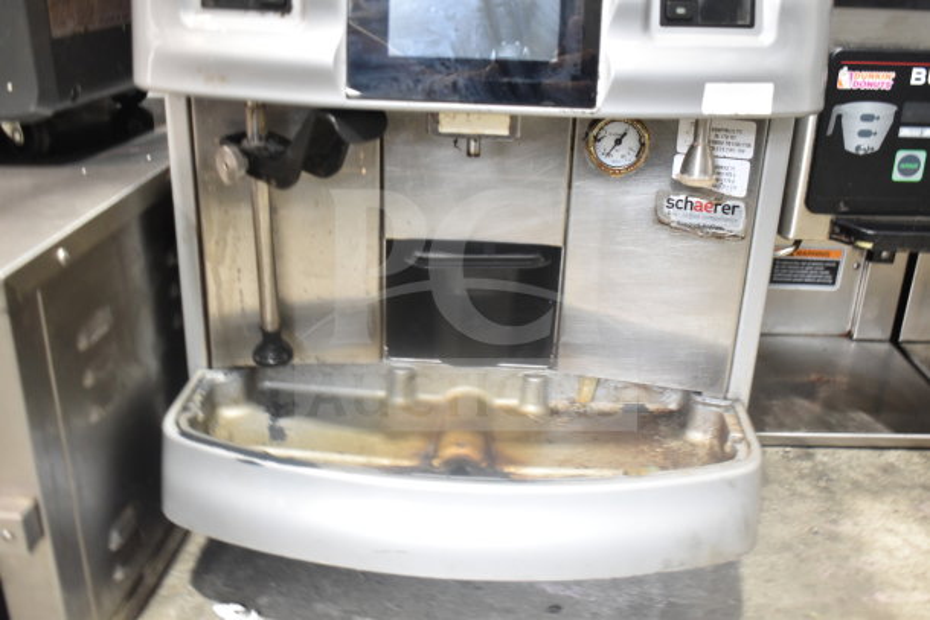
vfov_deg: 36.9
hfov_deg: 53.1
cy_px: 310
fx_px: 930
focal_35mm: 36
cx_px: 465
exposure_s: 1/40
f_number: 4
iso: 1000
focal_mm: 24
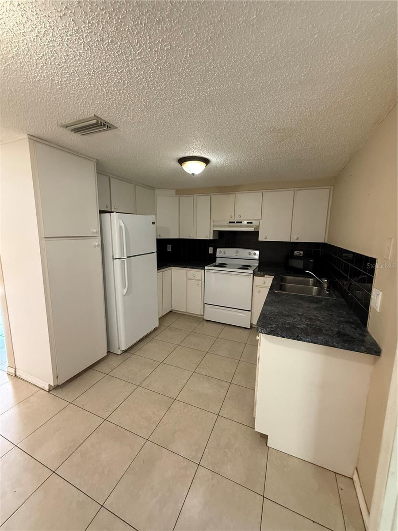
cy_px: 266
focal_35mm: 14
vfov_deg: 102.1
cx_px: 199
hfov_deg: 85.7
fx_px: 215
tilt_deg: -7.5
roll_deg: +0.1
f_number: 2.2
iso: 400
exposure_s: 1/60
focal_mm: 2.22
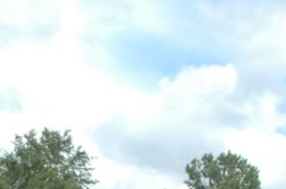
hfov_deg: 19.6
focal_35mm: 100
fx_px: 793
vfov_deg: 12.7
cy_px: 306
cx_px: -24
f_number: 7.1
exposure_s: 1/320
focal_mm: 18
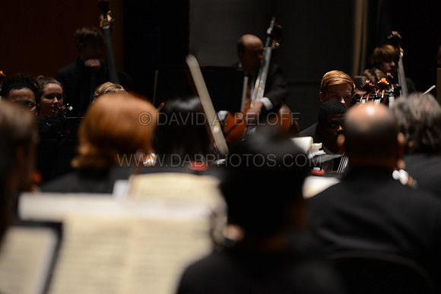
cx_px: 220
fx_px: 2450
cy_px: 147
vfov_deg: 6.9
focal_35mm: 200
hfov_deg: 10.3
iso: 1600
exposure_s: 1/250
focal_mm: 200
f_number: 2.8
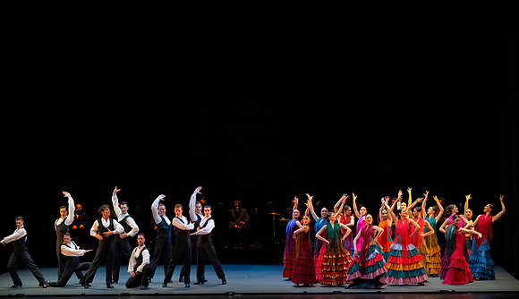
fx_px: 1536
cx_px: 274
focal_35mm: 111
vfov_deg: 11.1
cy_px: 178
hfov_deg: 19.2
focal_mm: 100
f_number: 9
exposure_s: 1/400
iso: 16000
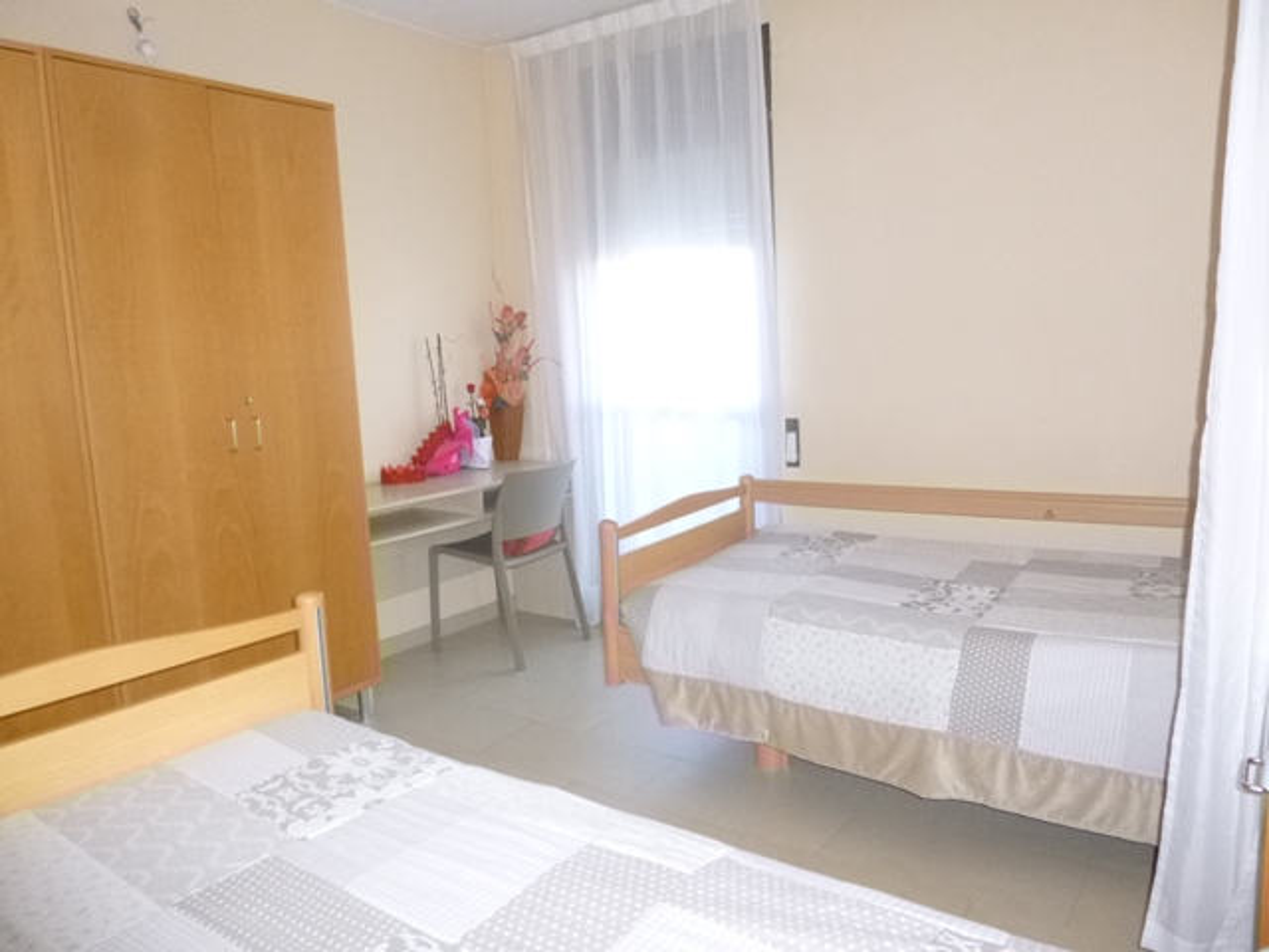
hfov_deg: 69.4
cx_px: 634
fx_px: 916
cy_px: 476
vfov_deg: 54.9
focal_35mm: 25
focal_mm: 4.5
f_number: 3.1
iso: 500
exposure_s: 1/60
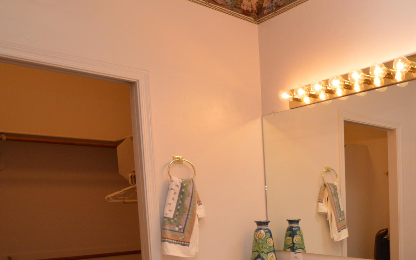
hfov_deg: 46.5
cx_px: 414
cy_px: 237
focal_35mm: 35
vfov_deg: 34.2
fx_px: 397
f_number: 4
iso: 400
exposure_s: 1/60
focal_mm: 10
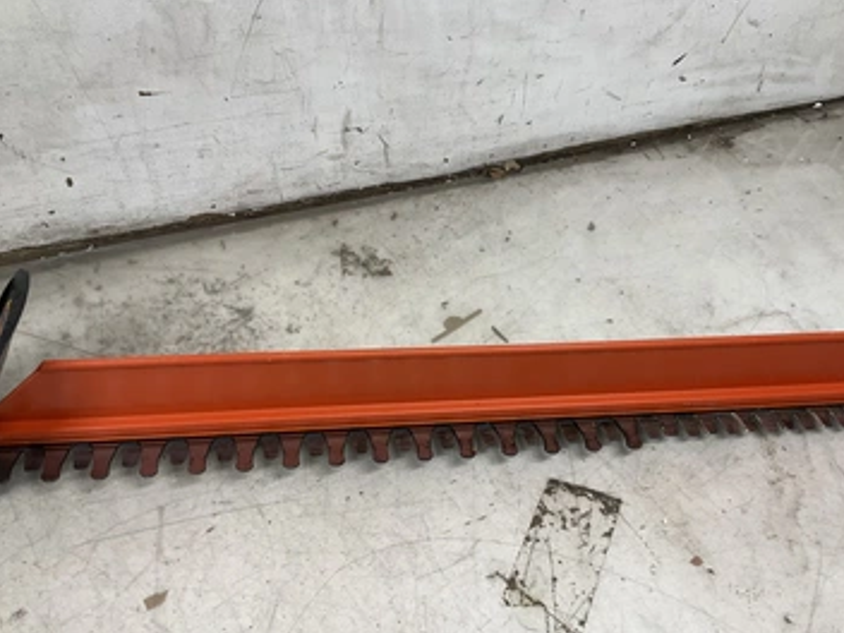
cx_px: 453
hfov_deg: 55.3
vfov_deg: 42.9
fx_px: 805
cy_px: 350
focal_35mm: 33
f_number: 1.8
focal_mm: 3
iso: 32
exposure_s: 1/120
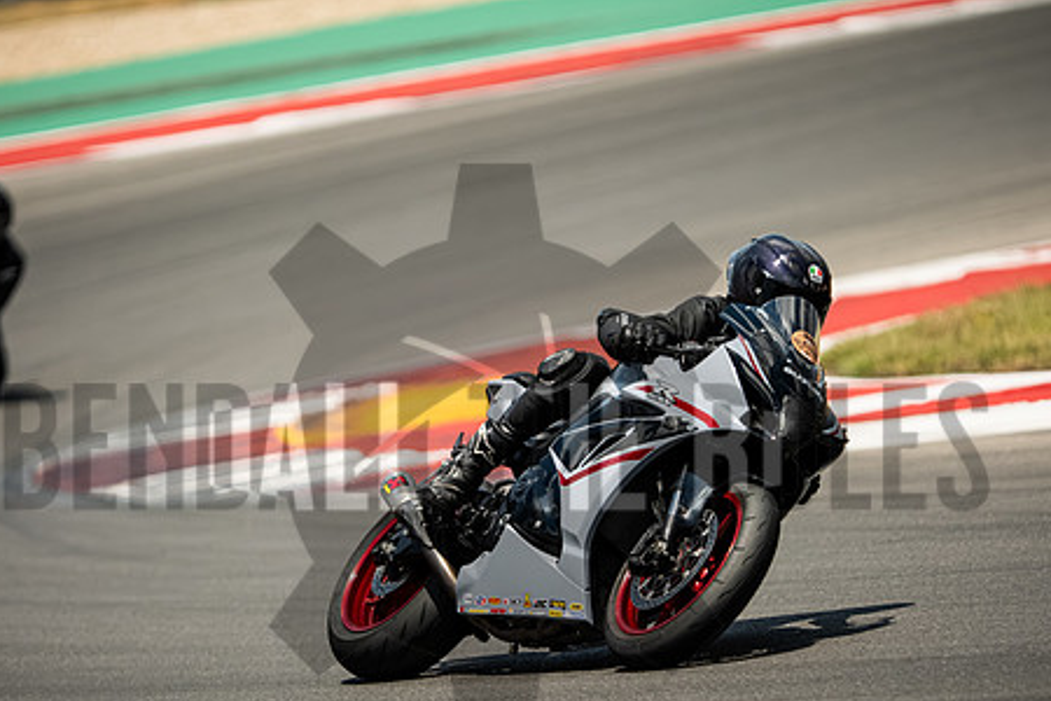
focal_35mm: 387
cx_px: 495
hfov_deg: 5.3
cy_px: 450
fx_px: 11297
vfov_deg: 3.6
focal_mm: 200
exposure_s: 1/2000
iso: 1600
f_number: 2
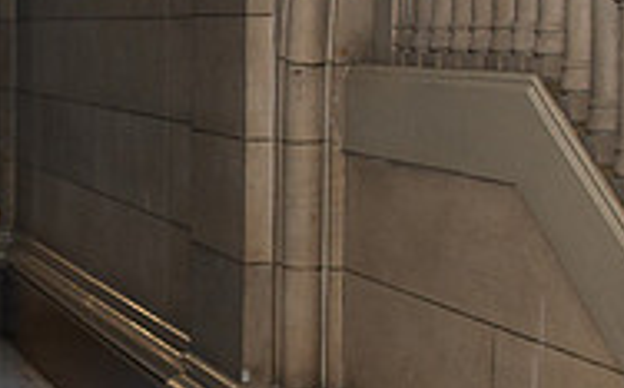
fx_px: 2293
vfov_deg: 9.7
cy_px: 192
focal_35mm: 135
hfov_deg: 14.8
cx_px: -208
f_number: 3.5
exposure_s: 1/200
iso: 1000
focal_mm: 35
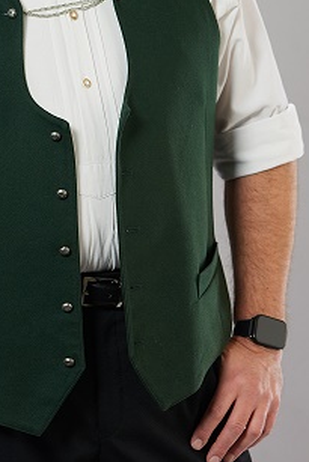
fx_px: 3061
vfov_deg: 8.6
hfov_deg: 5.8
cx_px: 17
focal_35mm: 238
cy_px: 51
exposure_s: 1/80
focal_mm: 105
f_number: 6.3
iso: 200
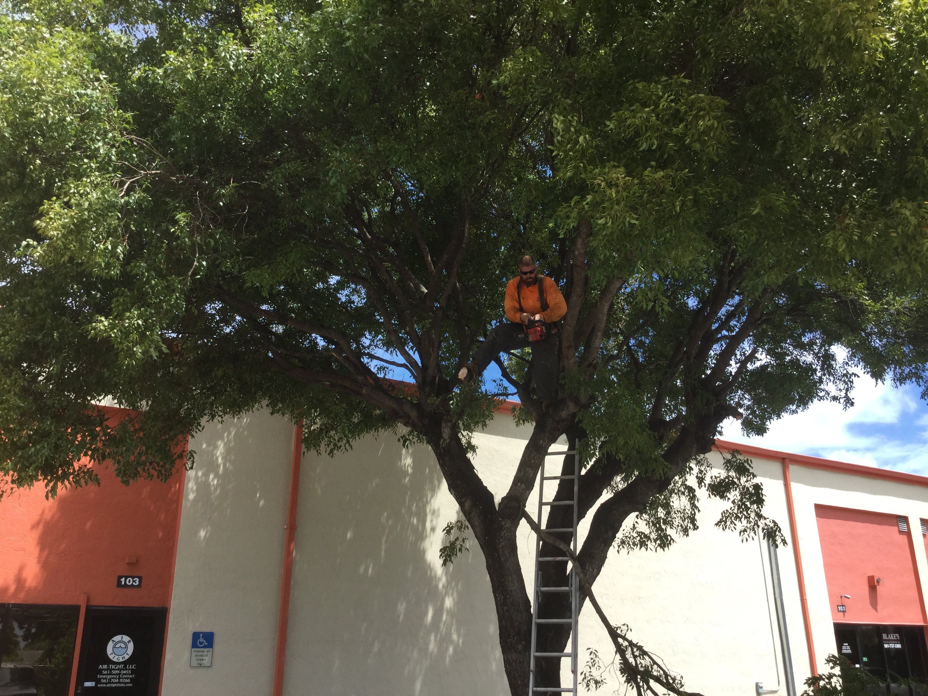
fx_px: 831
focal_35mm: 31
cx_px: 464
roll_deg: +0.0
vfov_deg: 45.4
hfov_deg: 58.4
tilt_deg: +19.2
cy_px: 348
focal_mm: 3.3
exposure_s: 1/652
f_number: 2.4
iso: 25
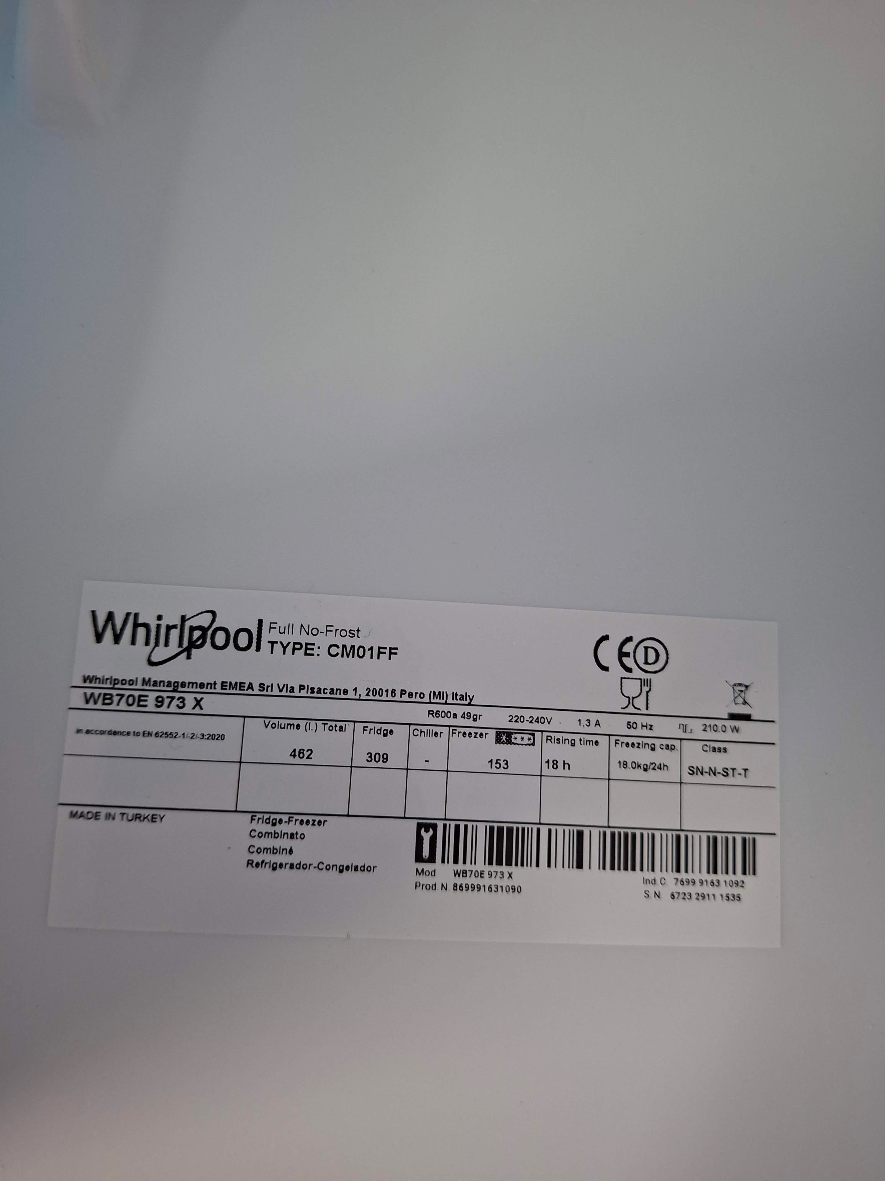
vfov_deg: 73.9
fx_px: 784
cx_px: 442
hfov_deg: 58.9
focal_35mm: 23
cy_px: 590
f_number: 1.8
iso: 250
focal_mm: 5.54
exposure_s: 1/50
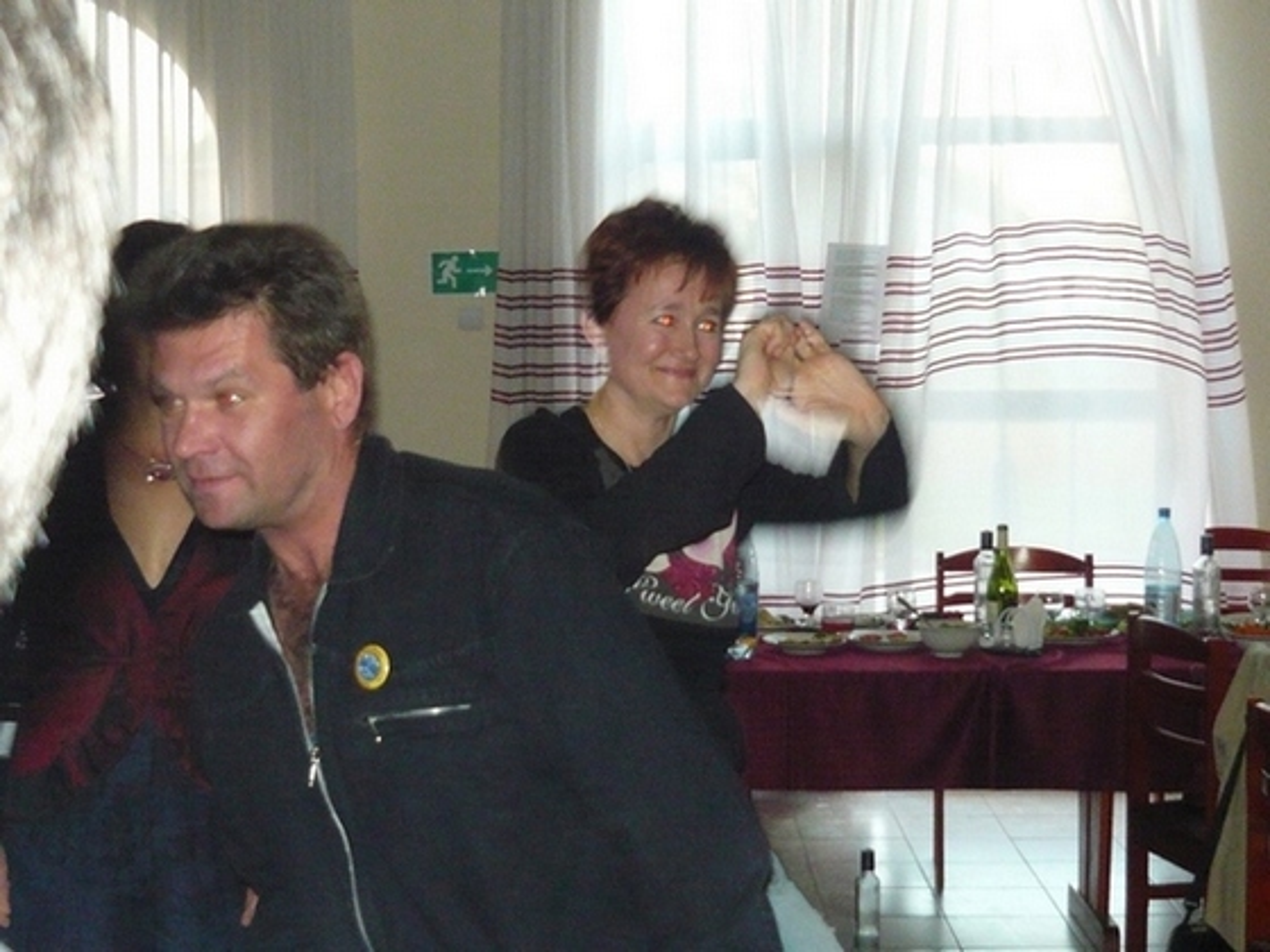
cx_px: 635
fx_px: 2421
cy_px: 476
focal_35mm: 66
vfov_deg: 22.3
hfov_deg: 29.4
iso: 400
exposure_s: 1/30
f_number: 3
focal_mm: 6.8
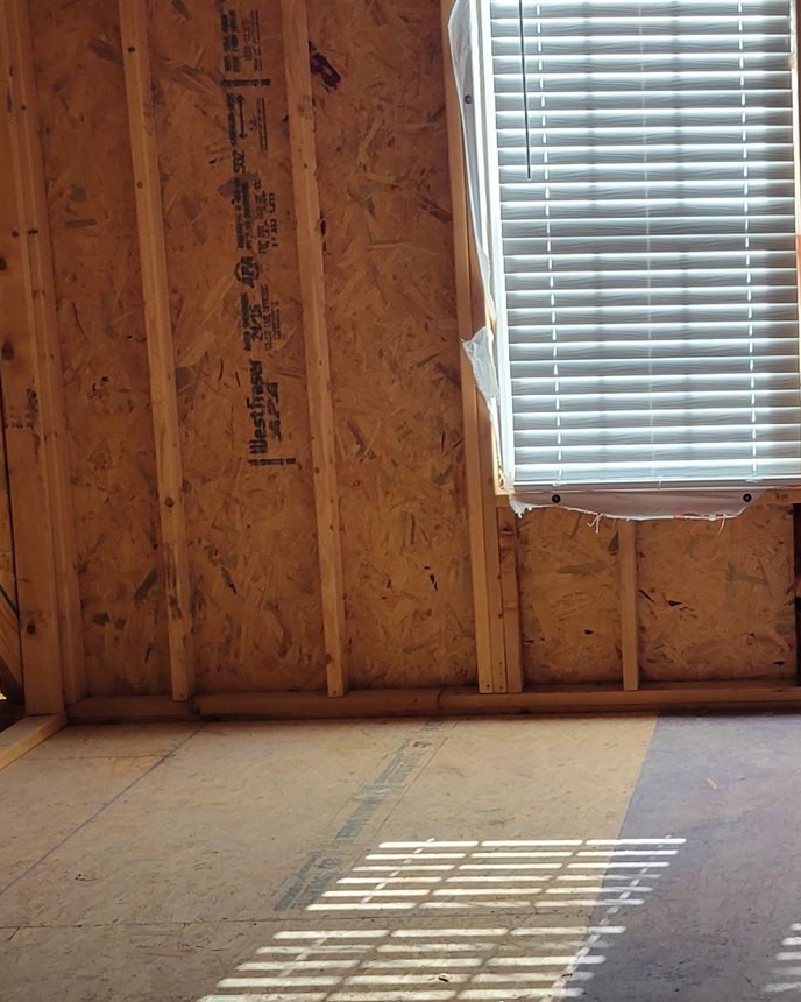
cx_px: 933
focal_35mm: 68
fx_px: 2015
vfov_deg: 27.9
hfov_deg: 21.1
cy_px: 544
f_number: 1.8
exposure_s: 1/120
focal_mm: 5.4
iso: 100
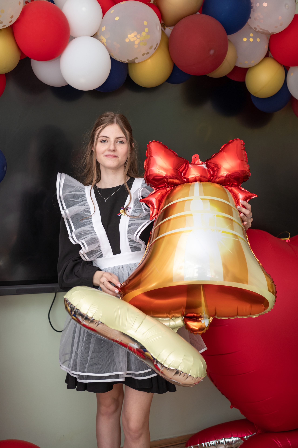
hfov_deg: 28.0
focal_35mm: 48
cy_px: 224
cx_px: 149
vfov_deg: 41.1
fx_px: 597
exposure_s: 1/200
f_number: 2.8
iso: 200
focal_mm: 48
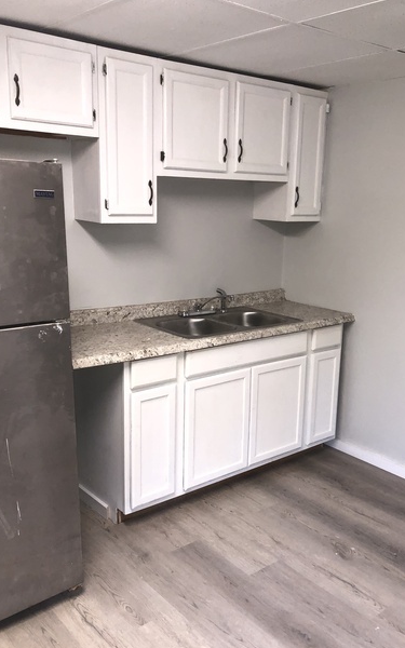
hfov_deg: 38.2
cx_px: 240
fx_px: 583
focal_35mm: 33
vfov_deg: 58.1
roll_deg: -0.8
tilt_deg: -12.2
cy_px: 341
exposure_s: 1/120
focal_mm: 3.99
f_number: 1.8
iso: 100
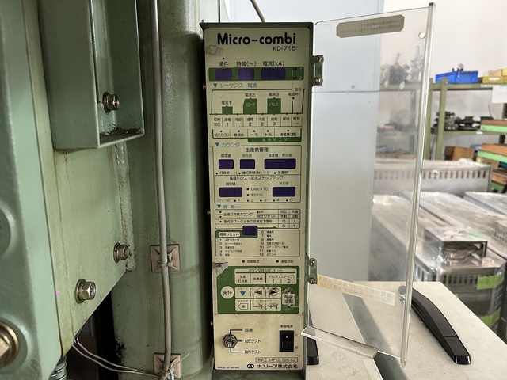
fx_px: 381
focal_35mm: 26
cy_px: 190
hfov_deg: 67.3
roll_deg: +1.5
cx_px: 254
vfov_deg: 53.1
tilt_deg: -11.3
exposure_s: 1/60
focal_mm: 5.7
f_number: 1.5
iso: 200
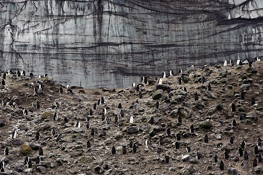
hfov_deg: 13.2
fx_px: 1140
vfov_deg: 8.8
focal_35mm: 156
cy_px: 88
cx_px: 131
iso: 200
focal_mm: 155
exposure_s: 1/100
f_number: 11
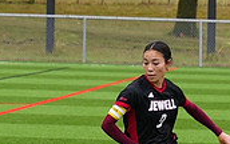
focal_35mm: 240
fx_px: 1506
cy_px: 153
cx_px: 146
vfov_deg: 5.5
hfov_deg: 8.7
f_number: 5
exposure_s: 1/125
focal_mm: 70
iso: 80
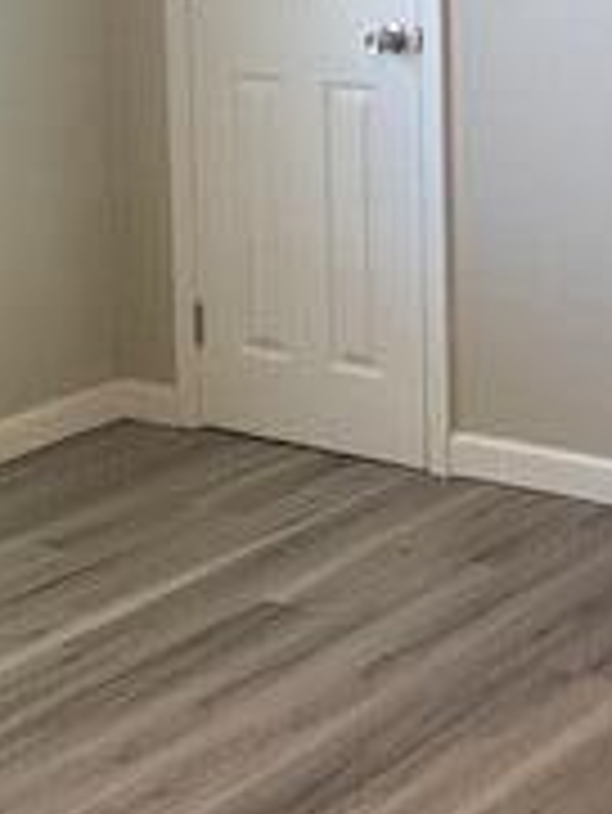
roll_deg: +1.2
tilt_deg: -6.3
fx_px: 2166
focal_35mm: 92
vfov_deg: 20.8
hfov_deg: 15.7
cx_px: 639
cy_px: 54
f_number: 1.8
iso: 200
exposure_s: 1/60
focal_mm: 4.25
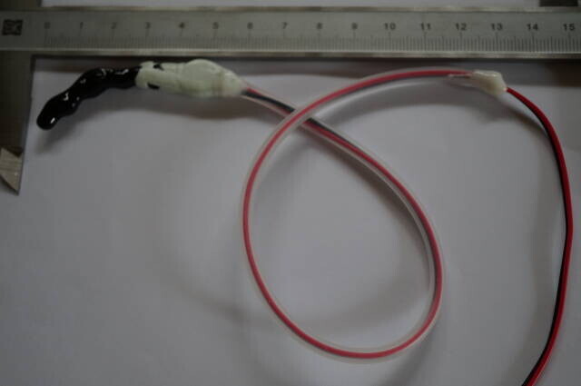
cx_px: 290
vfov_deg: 29.8
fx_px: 725
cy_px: 193
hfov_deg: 43.7
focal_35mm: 45
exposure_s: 1/60
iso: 500
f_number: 4
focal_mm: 30
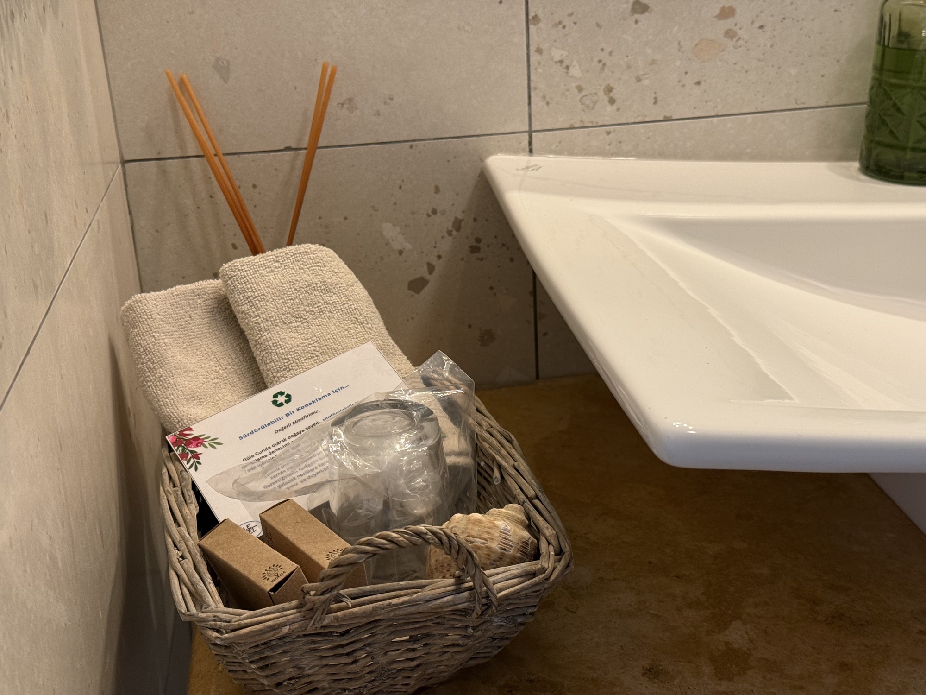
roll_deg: +2.9
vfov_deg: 30.3
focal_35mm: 48
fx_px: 1284
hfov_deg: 39.7
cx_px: 463
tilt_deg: -20.9
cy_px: 348
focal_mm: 6.76
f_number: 1.78
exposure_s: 1/50
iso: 160
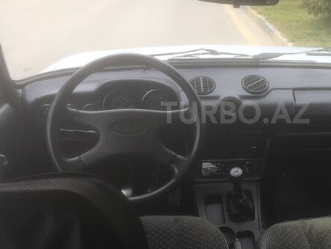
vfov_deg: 34.3
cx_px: 235
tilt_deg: -21.6
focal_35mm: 42
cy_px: 112
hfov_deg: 43.8
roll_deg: -2.2
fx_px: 402
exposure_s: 1/100
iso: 50
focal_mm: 4.15
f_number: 2.2
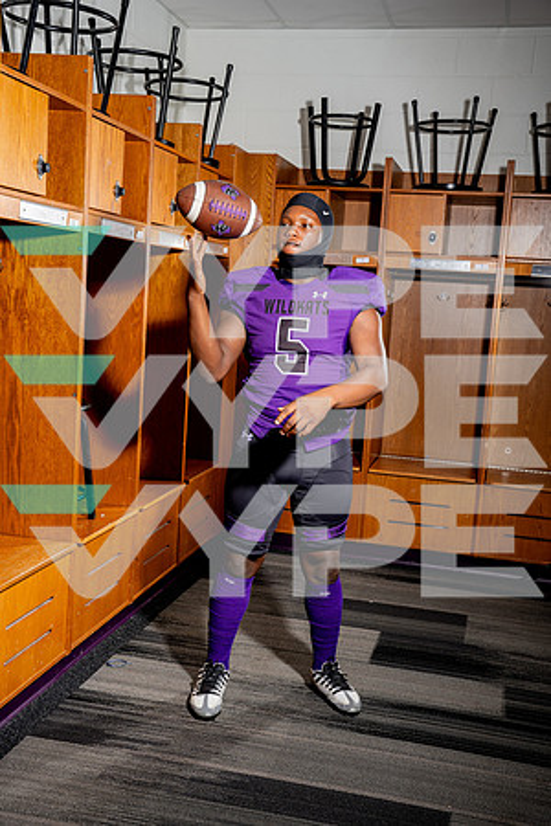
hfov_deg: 32.6
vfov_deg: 47.4
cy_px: 413
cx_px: 276
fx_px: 941
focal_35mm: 41
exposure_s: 1/250
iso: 100
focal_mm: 41
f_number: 5.6
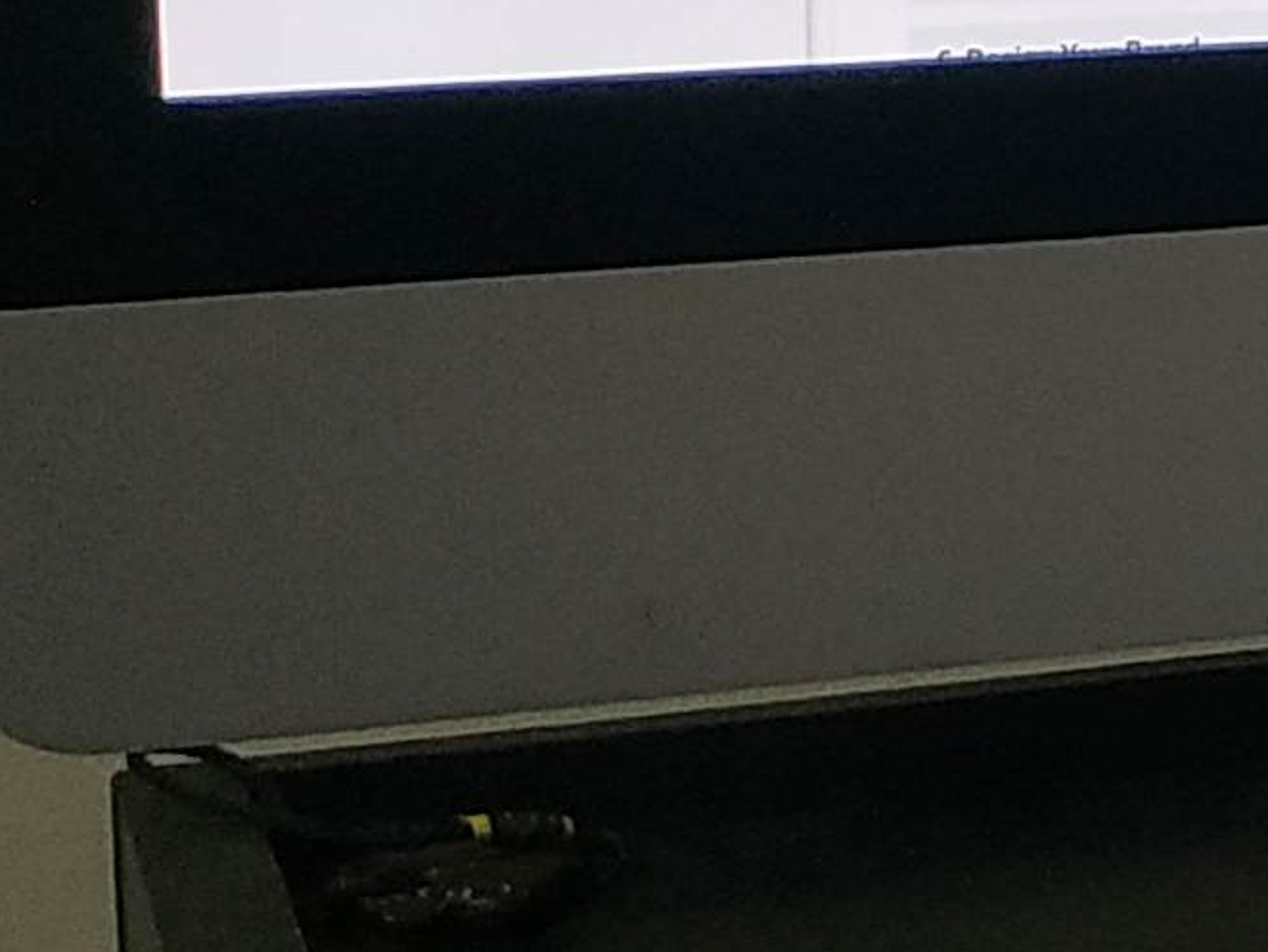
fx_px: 5313
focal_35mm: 145
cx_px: 3243
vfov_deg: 10.1
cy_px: -46
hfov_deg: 11.0
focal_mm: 3.94
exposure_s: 1/50
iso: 320
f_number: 1.9
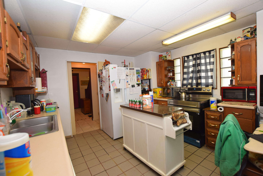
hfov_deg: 100.3
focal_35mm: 15
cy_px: 88
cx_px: 132
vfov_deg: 77.4
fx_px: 110
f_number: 5
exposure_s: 1/100
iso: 800
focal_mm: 10
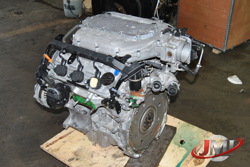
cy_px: 84
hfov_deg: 41.1
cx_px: 125
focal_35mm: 48
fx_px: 334
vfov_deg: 28.2
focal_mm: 32
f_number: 7.1
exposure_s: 1/200
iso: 400
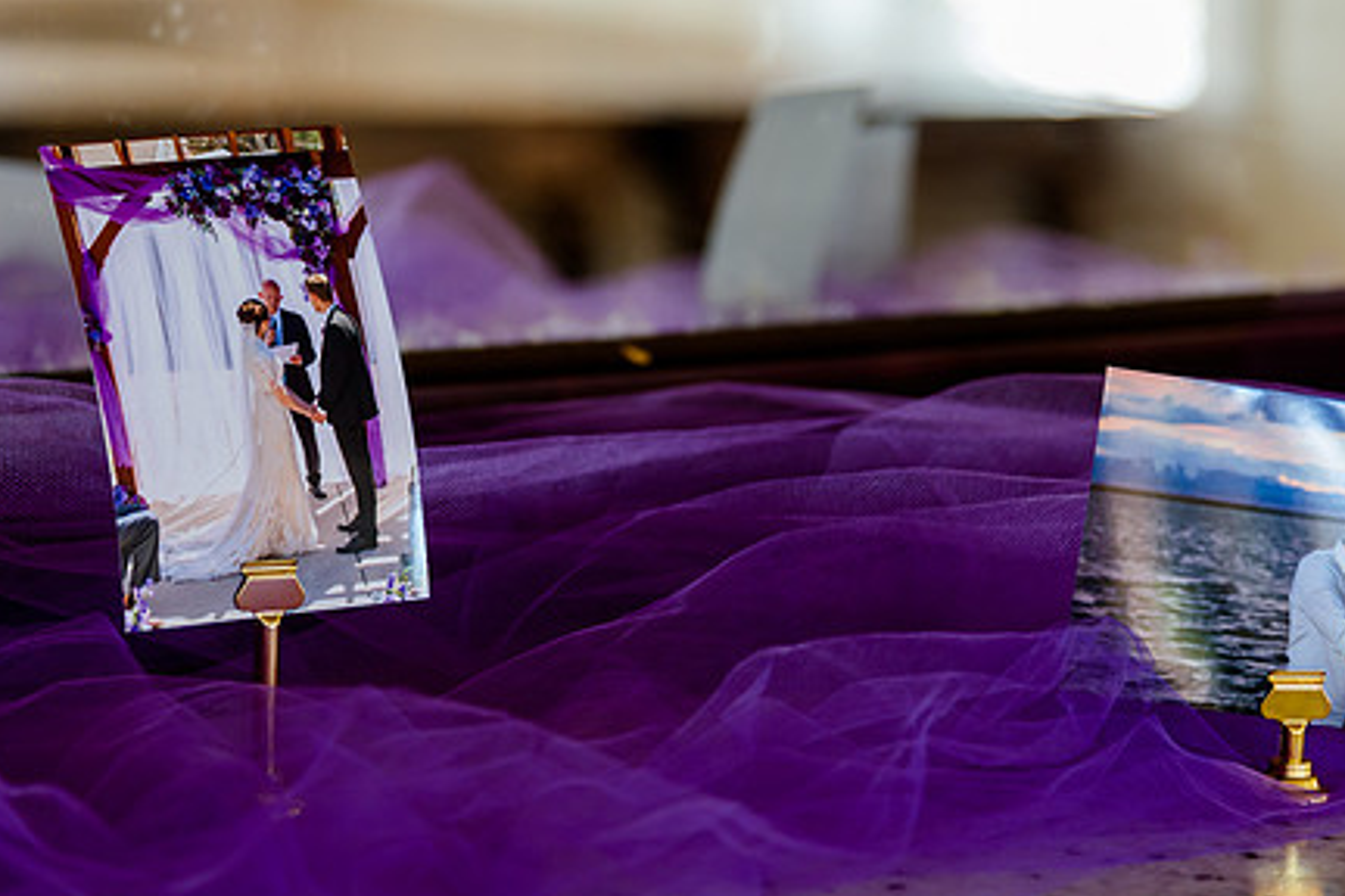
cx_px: 713
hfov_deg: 12.8
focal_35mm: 161
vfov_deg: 8.5
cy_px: 373
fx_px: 6015
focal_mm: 120
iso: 1000
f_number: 4
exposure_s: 1/100
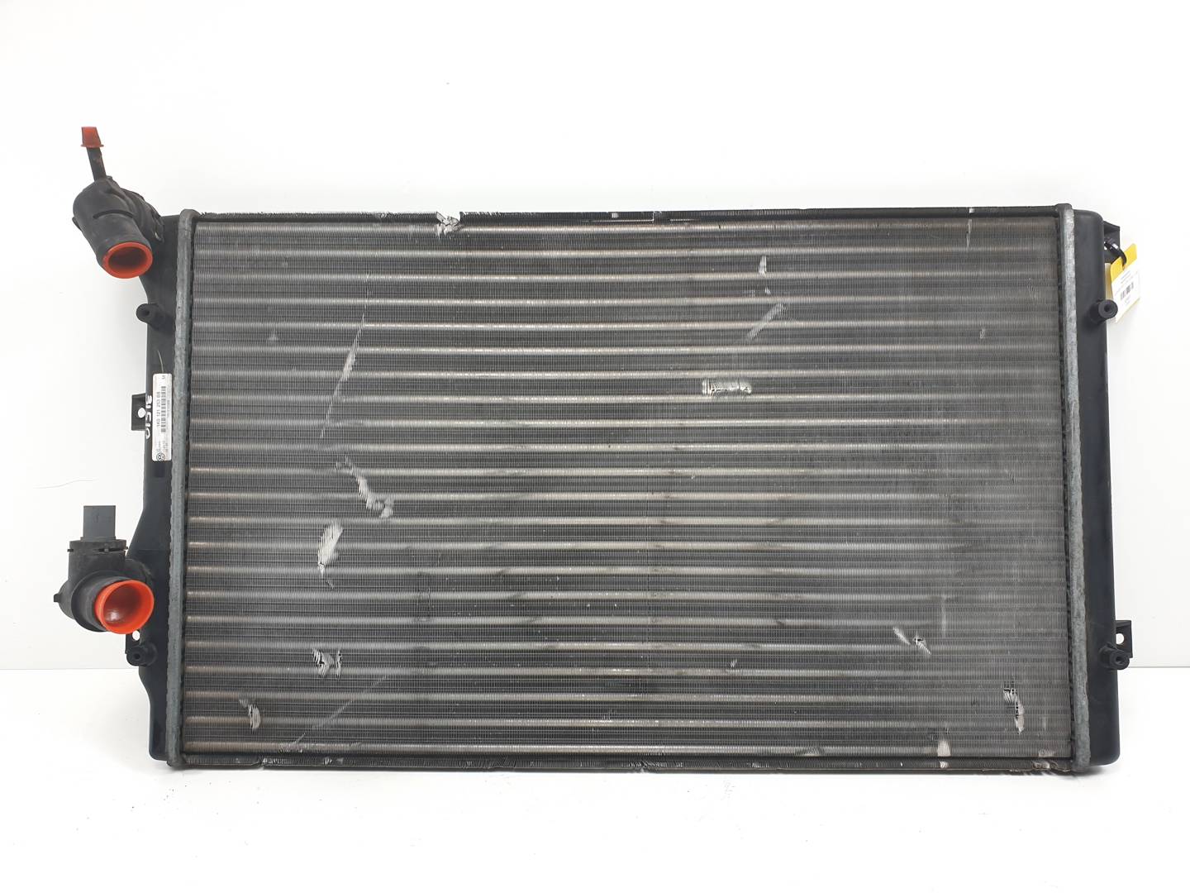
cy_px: 446
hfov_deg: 67.3
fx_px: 894
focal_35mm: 26
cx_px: 595
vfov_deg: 53.1
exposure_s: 1/164
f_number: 2.4
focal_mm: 4.3
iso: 50
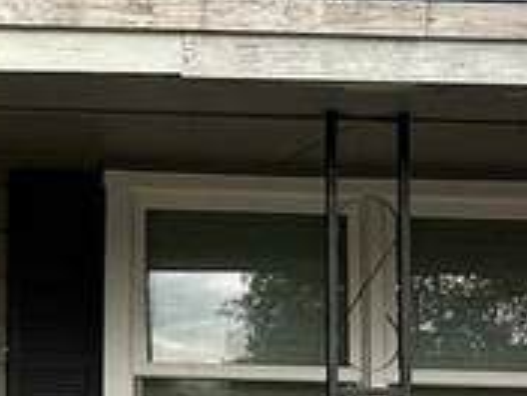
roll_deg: -1.4
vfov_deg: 14.5
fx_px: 1553
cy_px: 279
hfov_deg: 17.9
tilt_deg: +5.9
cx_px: -183
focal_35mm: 102
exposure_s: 1/774
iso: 40
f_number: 2.2
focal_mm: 2.22
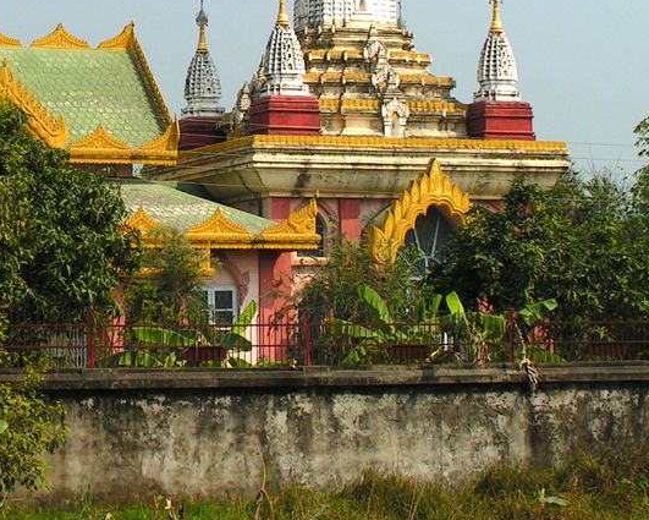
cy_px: 102
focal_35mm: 126
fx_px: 2421
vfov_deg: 12.2
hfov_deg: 15.2
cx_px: 143
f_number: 5
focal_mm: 11.1
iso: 50
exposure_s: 1/125
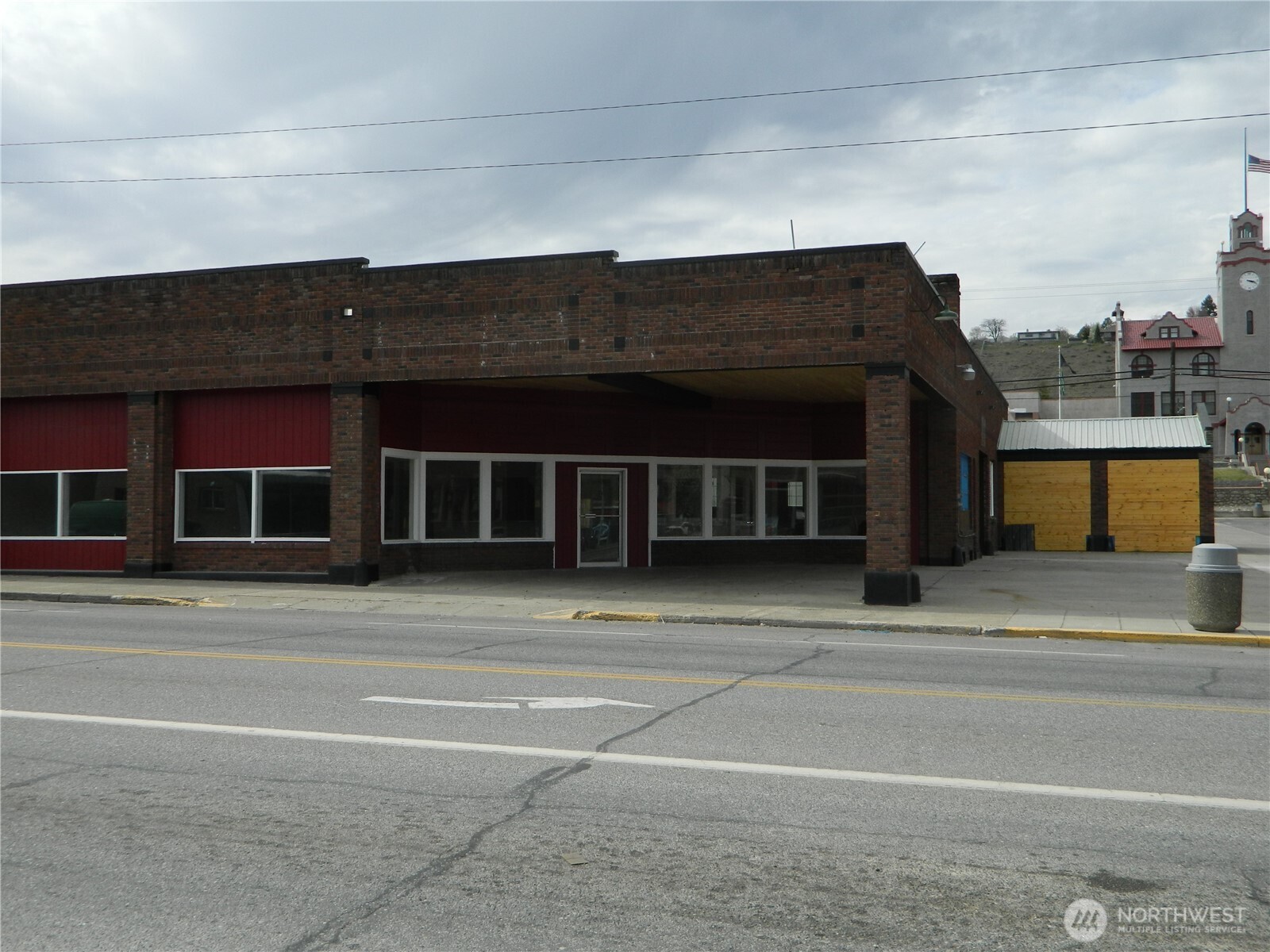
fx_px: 1284
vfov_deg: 40.7
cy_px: 476
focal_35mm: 35
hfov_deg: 52.6
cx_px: 635
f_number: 3.3
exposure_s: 1/1000
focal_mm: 6.2
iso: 80
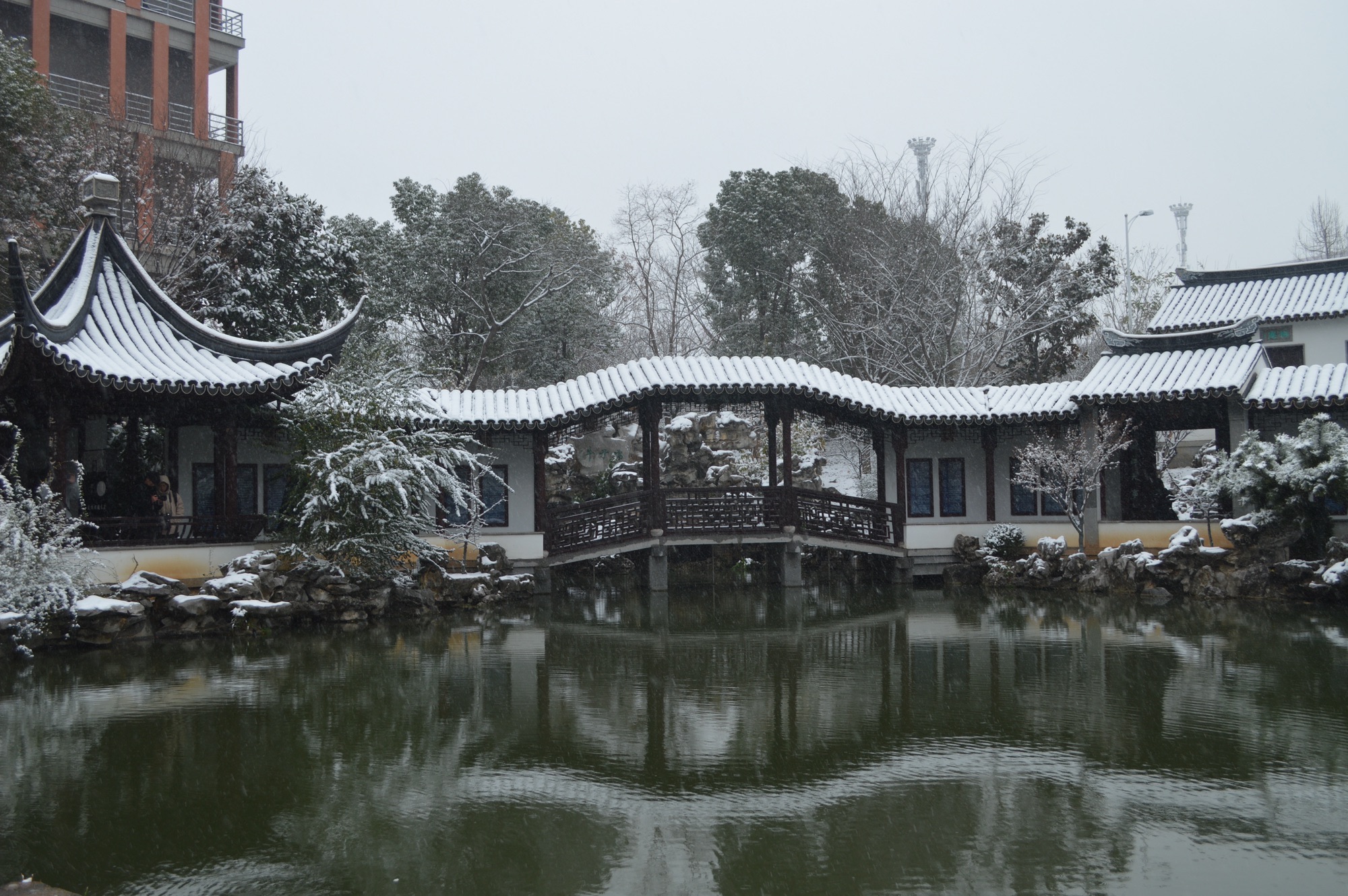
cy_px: 448
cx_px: 674
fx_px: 1347
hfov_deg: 53.2
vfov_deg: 36.8
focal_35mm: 36
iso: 100
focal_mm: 24
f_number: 5.6
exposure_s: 1/125
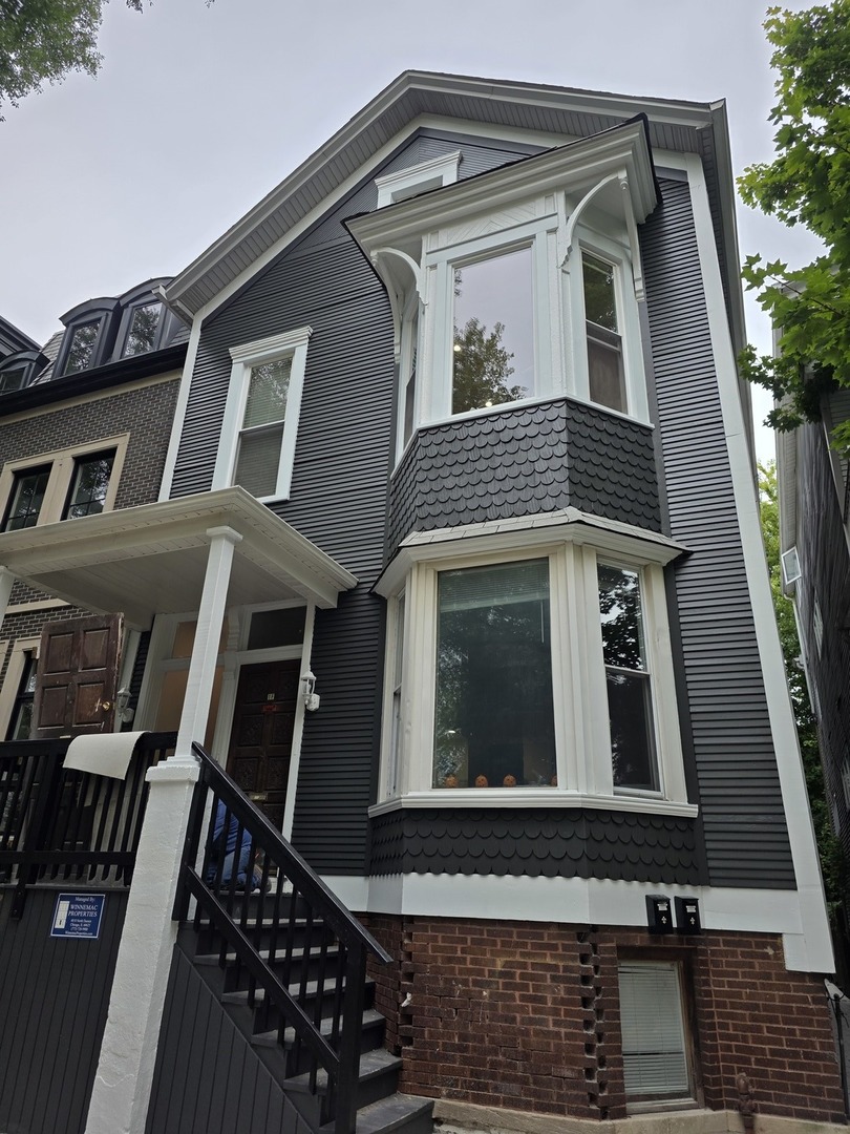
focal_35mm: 23
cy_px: 567
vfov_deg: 73.9
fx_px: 753
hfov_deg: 58.9
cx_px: 425
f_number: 1.7
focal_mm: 6.3
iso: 80
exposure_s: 1/1488
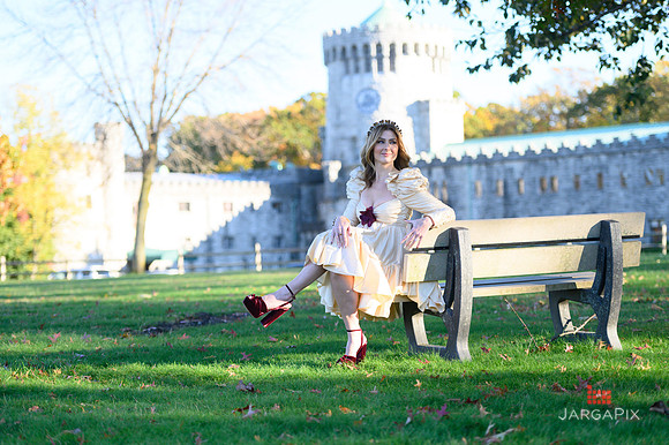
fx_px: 1597
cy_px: 222
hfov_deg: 23.7
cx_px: 334
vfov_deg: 15.9
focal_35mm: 86
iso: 1600
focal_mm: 86
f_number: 3.2
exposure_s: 1/4000
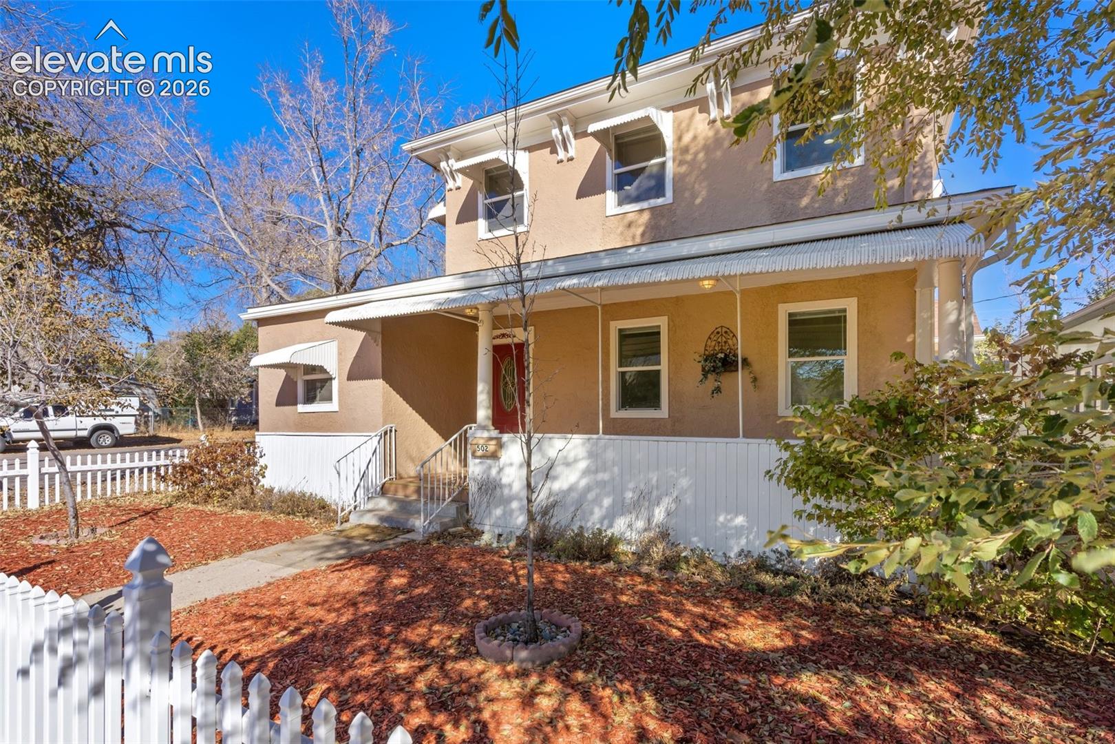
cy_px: 372
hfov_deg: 93.3
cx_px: 558
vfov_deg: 70.4
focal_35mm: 17
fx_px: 526
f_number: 11
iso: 100
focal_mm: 17
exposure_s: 1/60
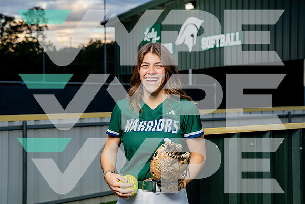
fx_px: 544
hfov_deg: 31.3
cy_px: 102
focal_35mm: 64
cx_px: 152
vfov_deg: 21.2
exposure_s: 1/250
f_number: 5.6
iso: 400
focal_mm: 62
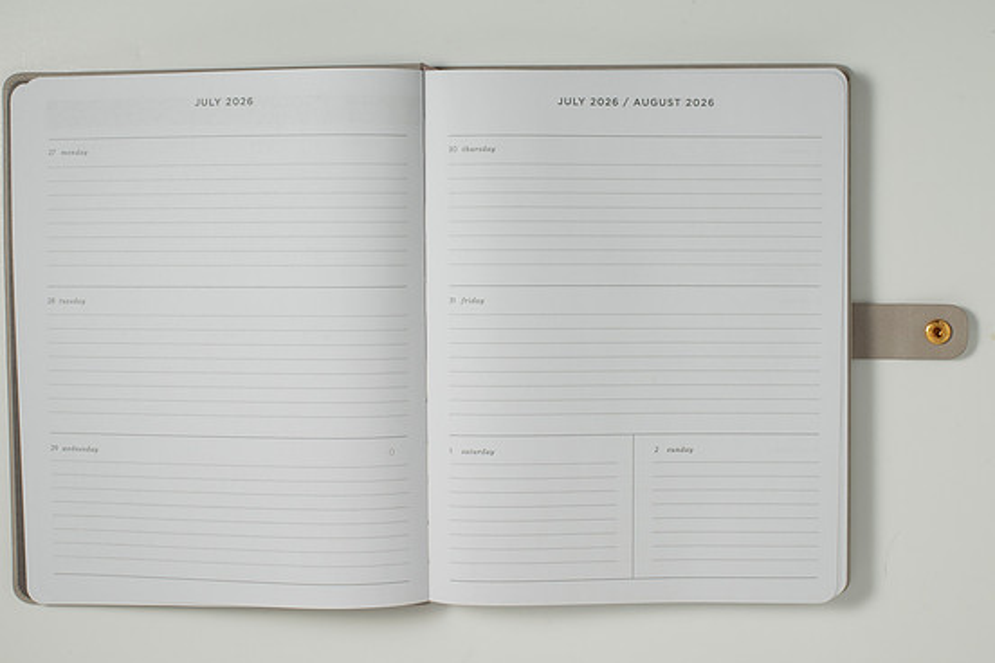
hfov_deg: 32.4
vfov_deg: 21.9
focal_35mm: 62
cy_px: 343
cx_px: 482
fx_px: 1713
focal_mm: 50
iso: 200
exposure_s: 1/200
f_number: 10
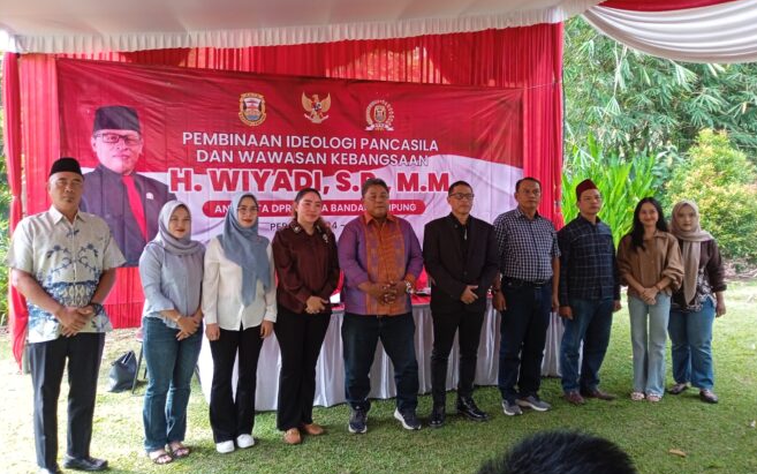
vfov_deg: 41.8
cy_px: 223
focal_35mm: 30
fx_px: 619
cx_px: 381
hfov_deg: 62.9
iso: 119
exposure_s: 1/33.3
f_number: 2.2
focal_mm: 3.43
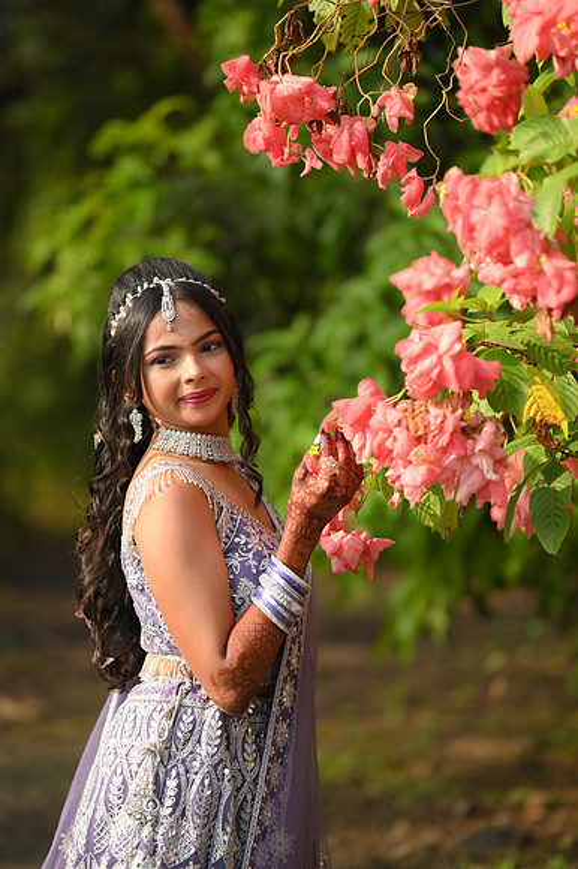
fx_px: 2049
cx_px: 289
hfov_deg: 16.1
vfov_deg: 23.9
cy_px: 434
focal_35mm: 85
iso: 125
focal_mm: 85
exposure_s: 1/2000
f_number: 1.8
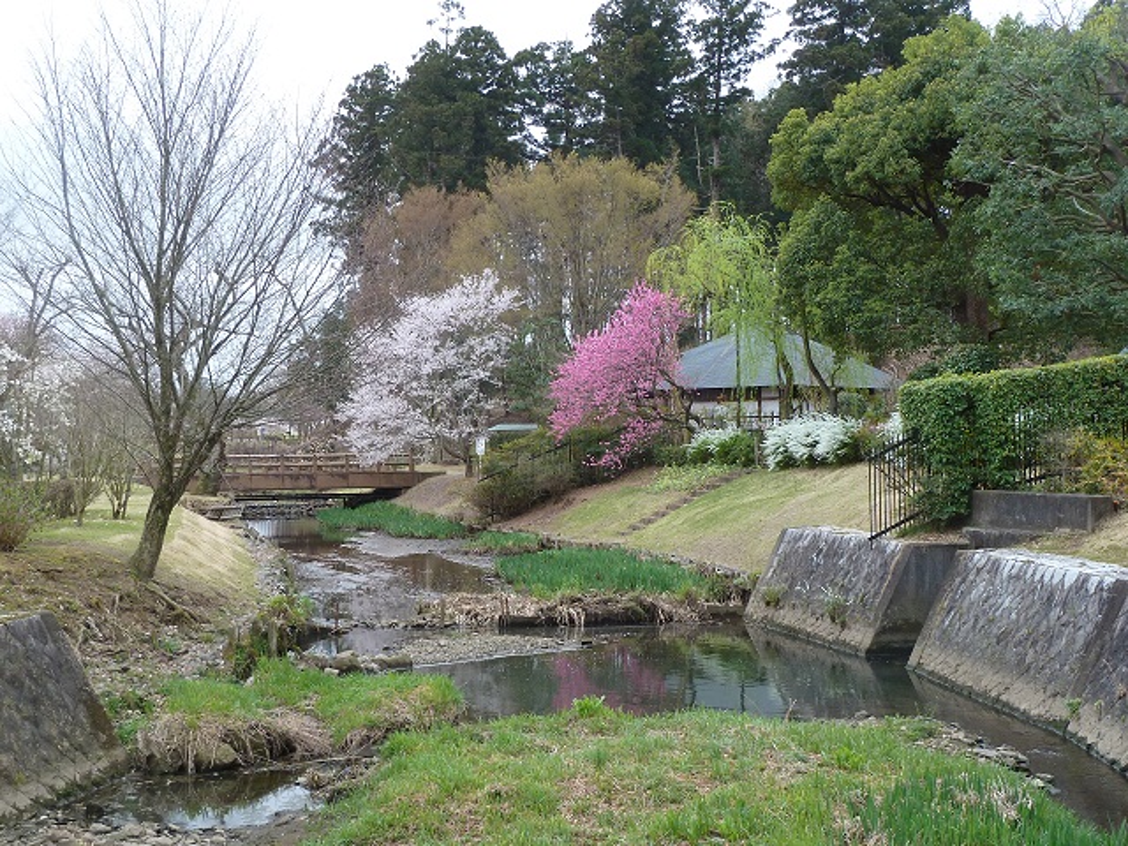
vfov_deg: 30.3
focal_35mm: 48
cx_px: 564
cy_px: 423
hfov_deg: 39.7
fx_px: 1564
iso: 125
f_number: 3.8
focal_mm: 7.9
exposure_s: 1/30
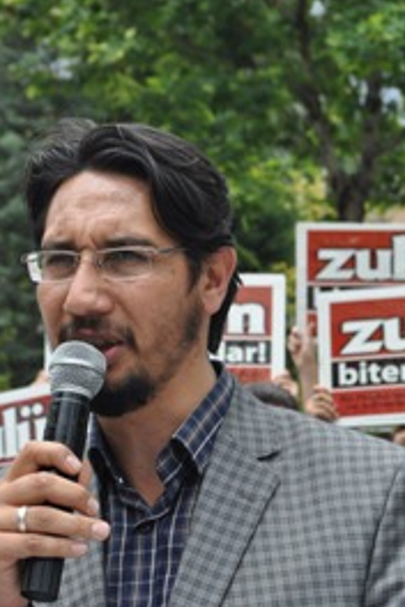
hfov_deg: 9.8
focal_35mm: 140
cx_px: 219
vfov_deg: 14.6
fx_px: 2360
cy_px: 487
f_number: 9
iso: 200
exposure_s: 1/320
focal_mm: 55
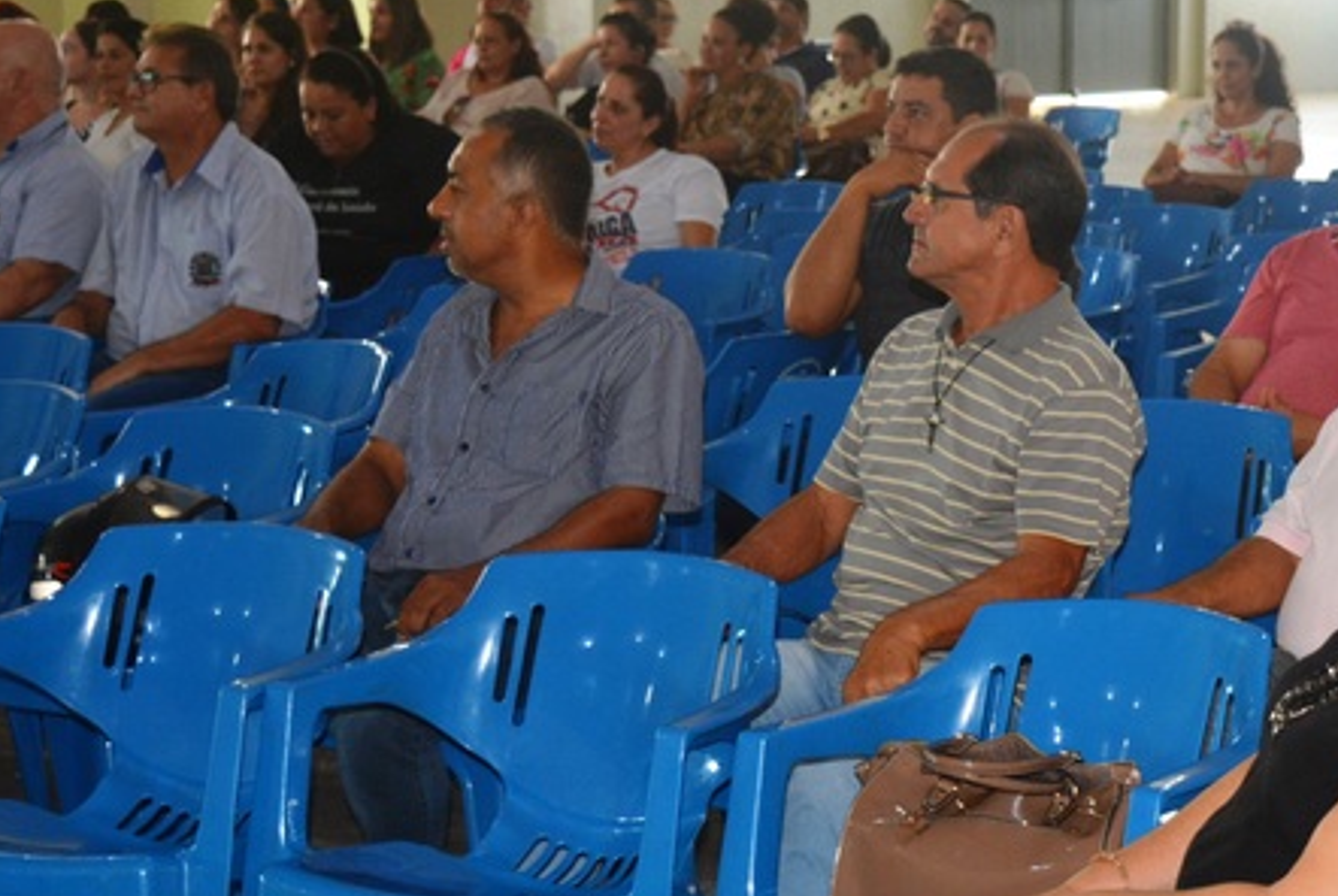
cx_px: 1280
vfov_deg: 11.8
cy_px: 548
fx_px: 4317
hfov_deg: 17.3
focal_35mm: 116
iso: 500
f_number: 4.8
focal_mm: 38
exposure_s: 1/60
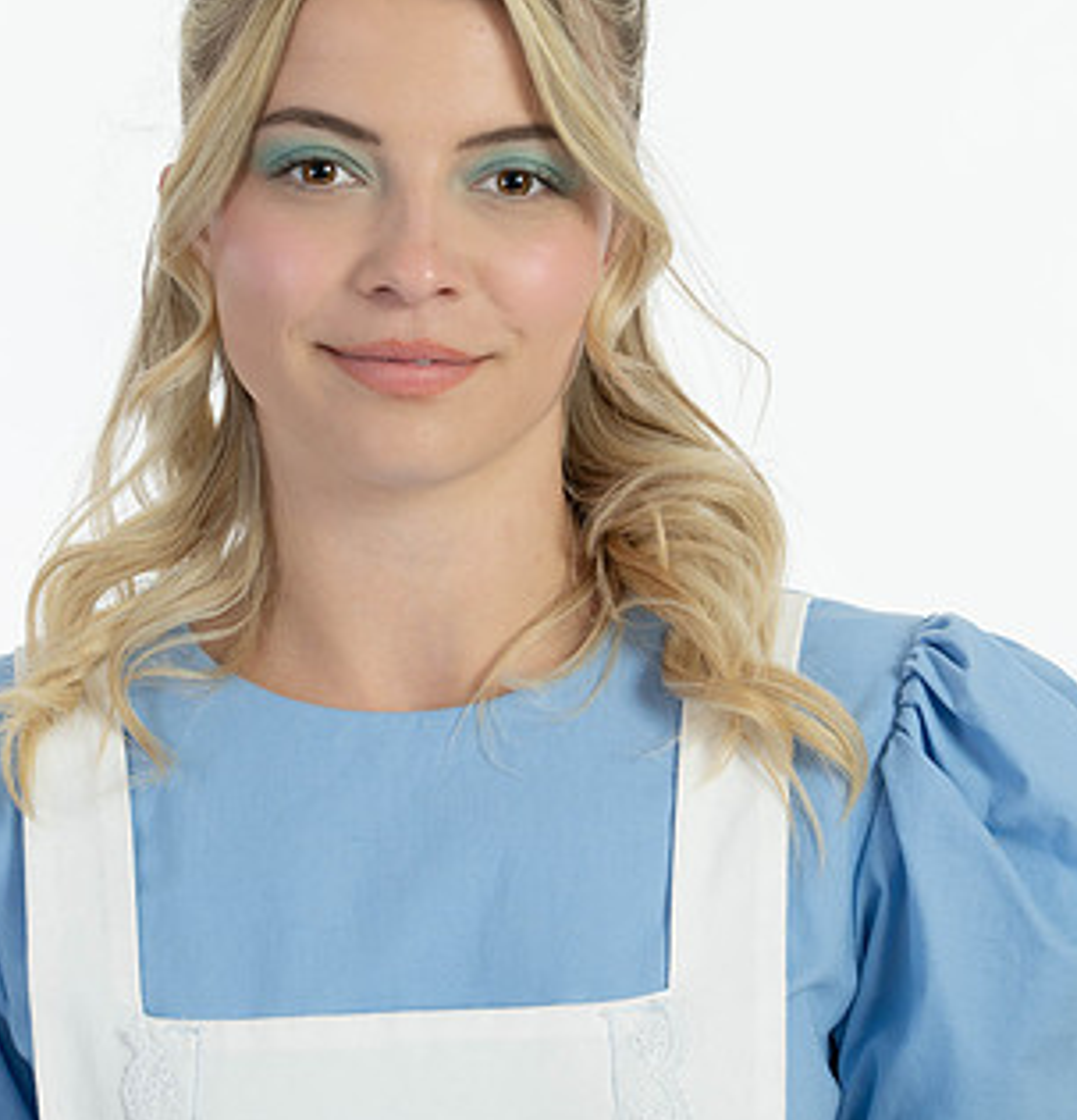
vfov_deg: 13.1
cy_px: 395
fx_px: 4883
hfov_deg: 12.6
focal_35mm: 136
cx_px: 468
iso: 100
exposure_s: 1/125
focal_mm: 70
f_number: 6.3
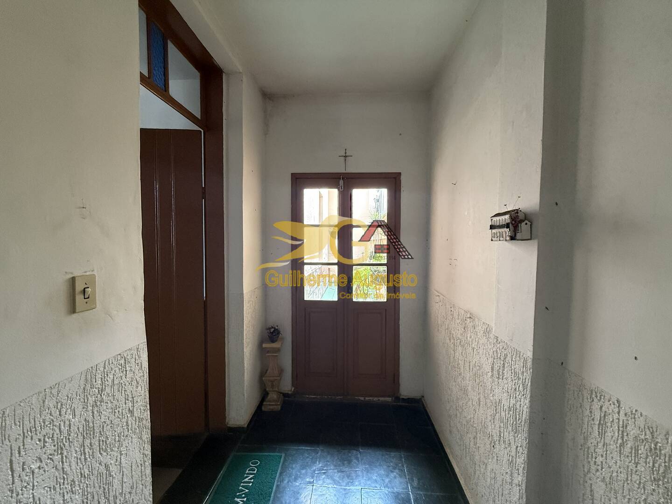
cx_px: 336
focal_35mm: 14
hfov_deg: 102.1
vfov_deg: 85.7
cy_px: 252
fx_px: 272
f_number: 2.2
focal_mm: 2.22
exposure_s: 1/61
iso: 320
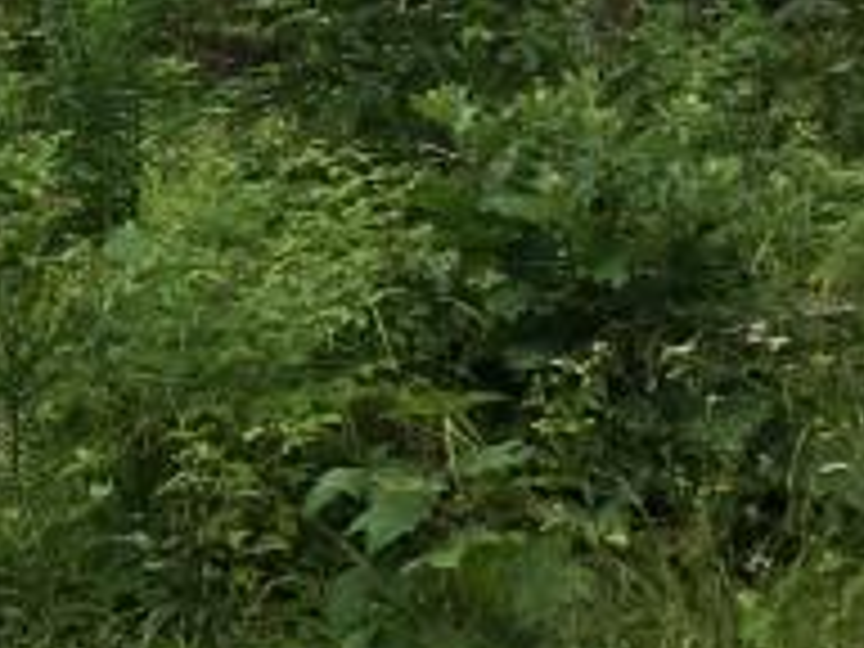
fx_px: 3869
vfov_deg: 9.3
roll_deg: -0.2
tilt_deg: +0.0
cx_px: -558
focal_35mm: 155
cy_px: -369
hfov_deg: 12.0
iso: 25
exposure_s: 1/541
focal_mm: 4.15
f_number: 2.2
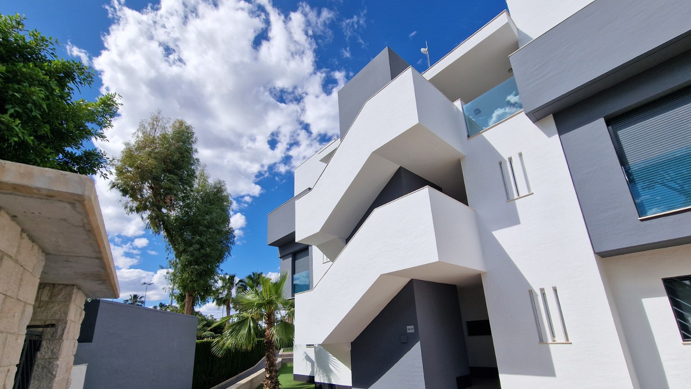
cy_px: 245
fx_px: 275
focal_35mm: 15
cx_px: 342
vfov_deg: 69.3
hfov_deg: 103.0
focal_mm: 2.2
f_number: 2.2
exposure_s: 1/2536
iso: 50
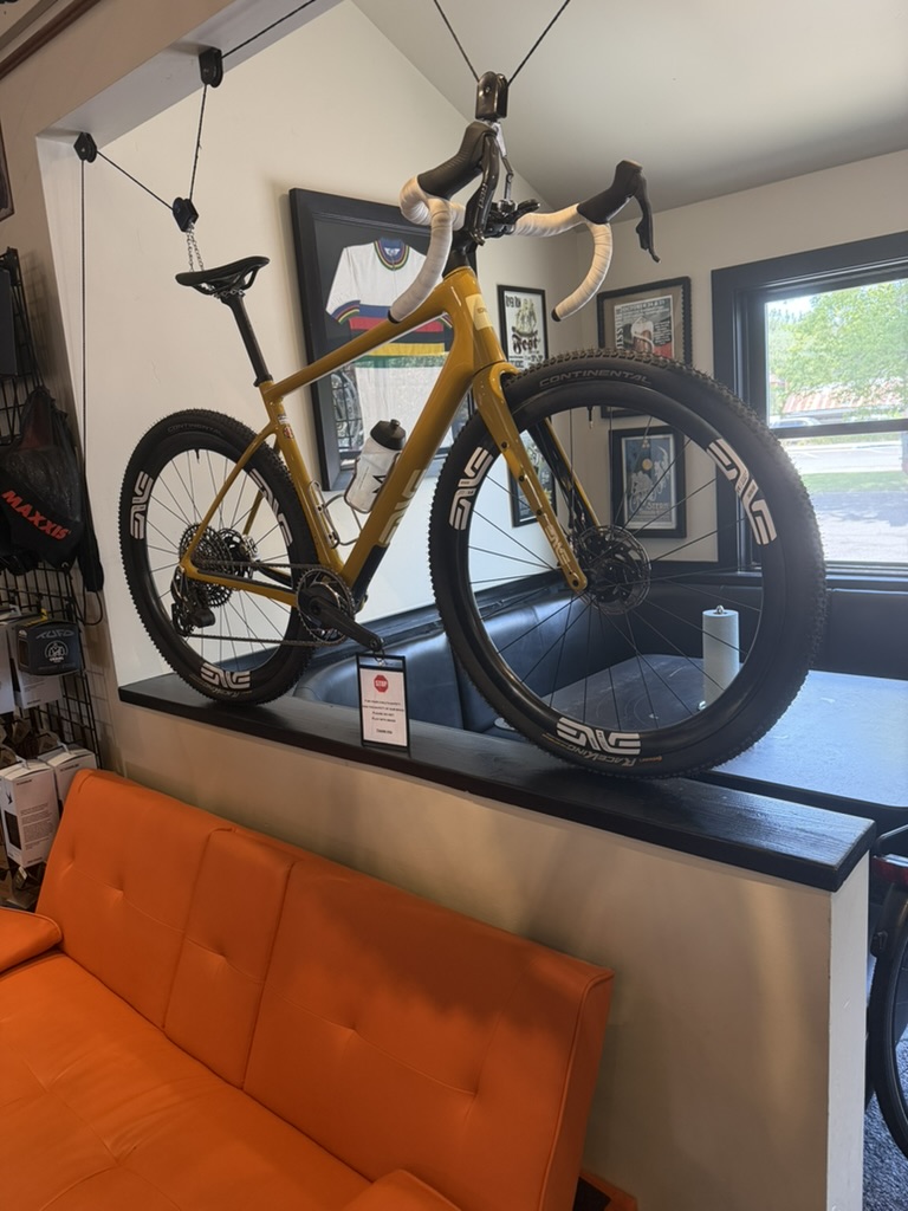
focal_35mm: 24
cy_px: 606
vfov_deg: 71.6
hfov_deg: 56.8
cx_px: 454
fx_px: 839
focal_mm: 6.76
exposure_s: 1/120
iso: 320
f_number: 1.78
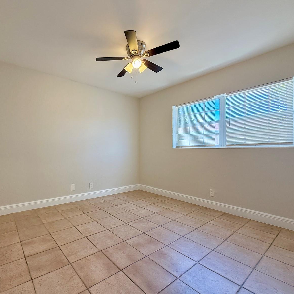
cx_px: 105
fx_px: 163
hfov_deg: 81.9
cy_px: 147
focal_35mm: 17
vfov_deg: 84.0
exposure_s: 1/120
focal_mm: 2.22
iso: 160
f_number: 2.2
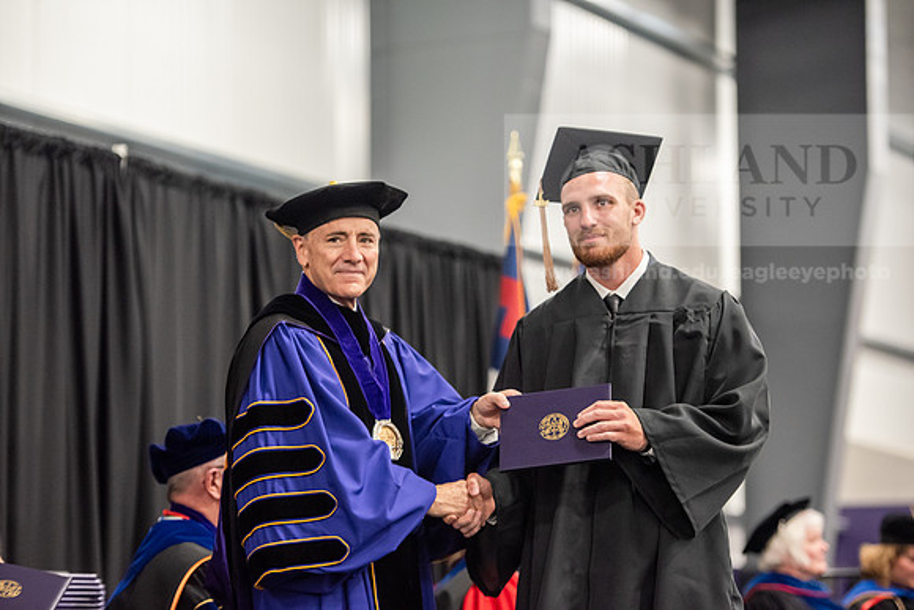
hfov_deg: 17.1
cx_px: 457
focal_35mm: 120
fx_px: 3047
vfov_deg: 11.4
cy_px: 305
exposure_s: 1/200
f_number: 3.2
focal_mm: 120
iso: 3200
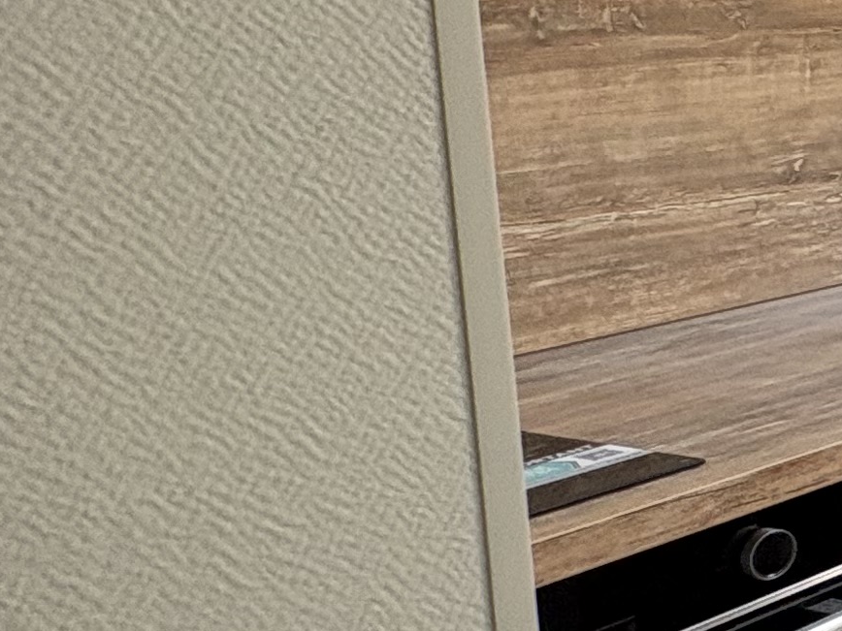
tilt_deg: -7.0
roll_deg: +0.2
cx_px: 1811
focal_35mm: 65
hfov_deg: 17.4
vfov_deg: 22.4
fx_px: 1581
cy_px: 147
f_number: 2.2
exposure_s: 1/99
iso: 80
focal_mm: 2.22
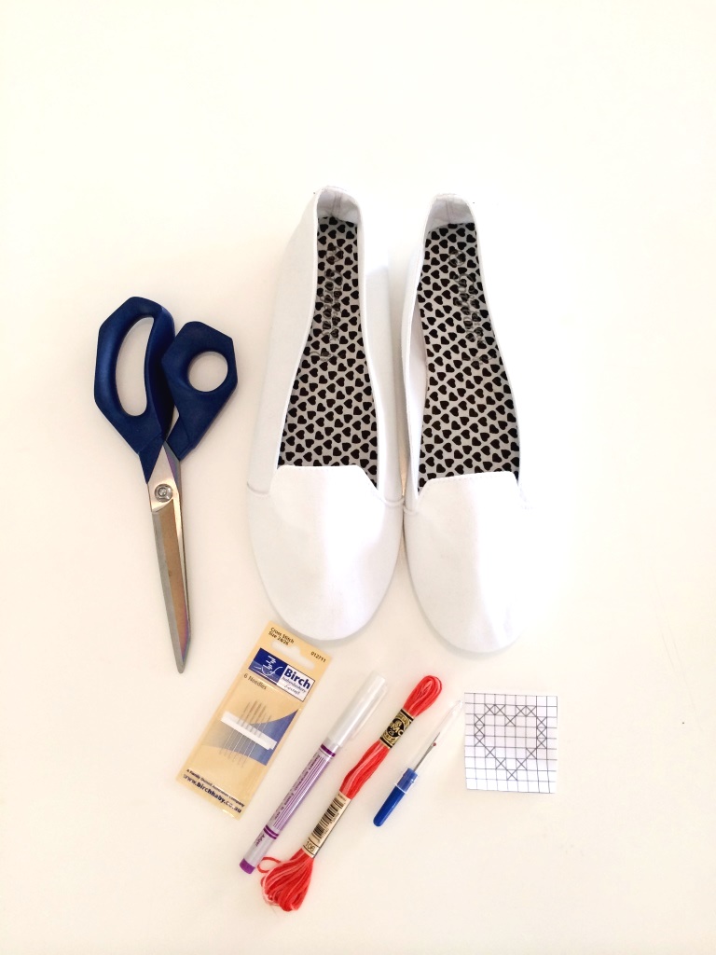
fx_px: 827
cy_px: 478
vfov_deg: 60.0
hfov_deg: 46.8
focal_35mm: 30
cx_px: 358
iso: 50
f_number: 2.2
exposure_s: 1/30
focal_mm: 4.12
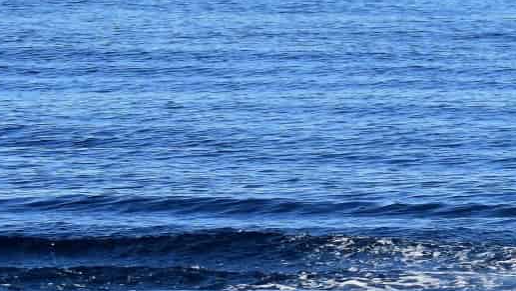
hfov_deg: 3.5
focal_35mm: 620
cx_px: 998
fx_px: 8490
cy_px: 92
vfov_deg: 2.0
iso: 200
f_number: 7.1
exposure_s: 1/800
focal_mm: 85
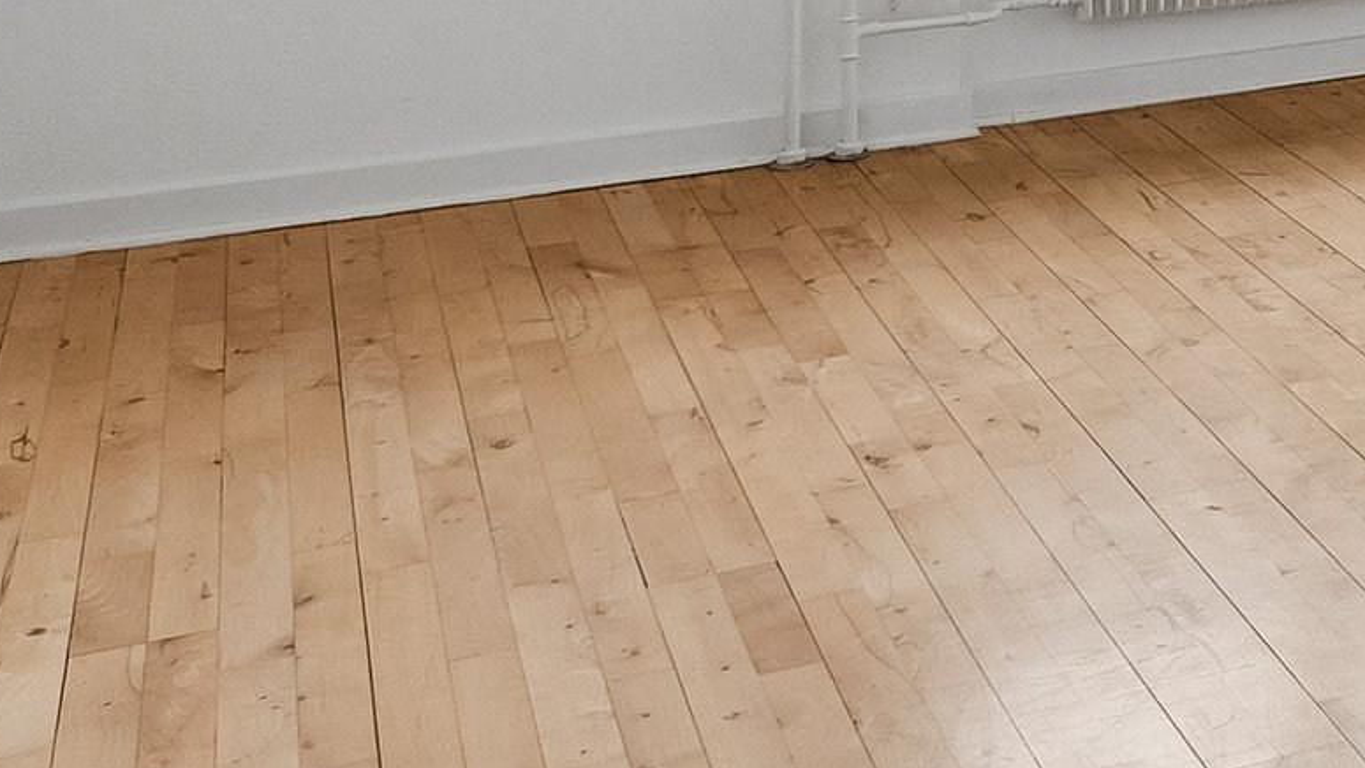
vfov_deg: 14.5
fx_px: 2642
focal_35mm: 73
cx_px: 2165
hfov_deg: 22.5
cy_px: -609
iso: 200
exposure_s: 1/40
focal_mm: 12
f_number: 10
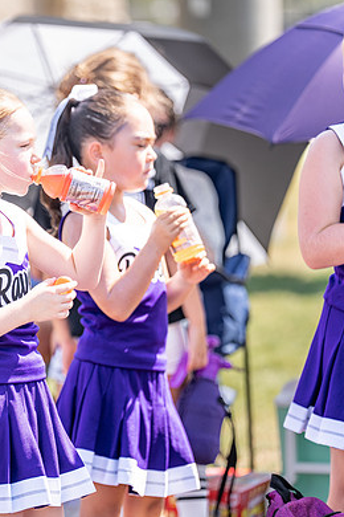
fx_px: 3870
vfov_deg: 7.6
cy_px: 240
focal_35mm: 270
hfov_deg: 5.1
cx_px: 7
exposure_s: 1/1600
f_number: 2.8
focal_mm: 164
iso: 160
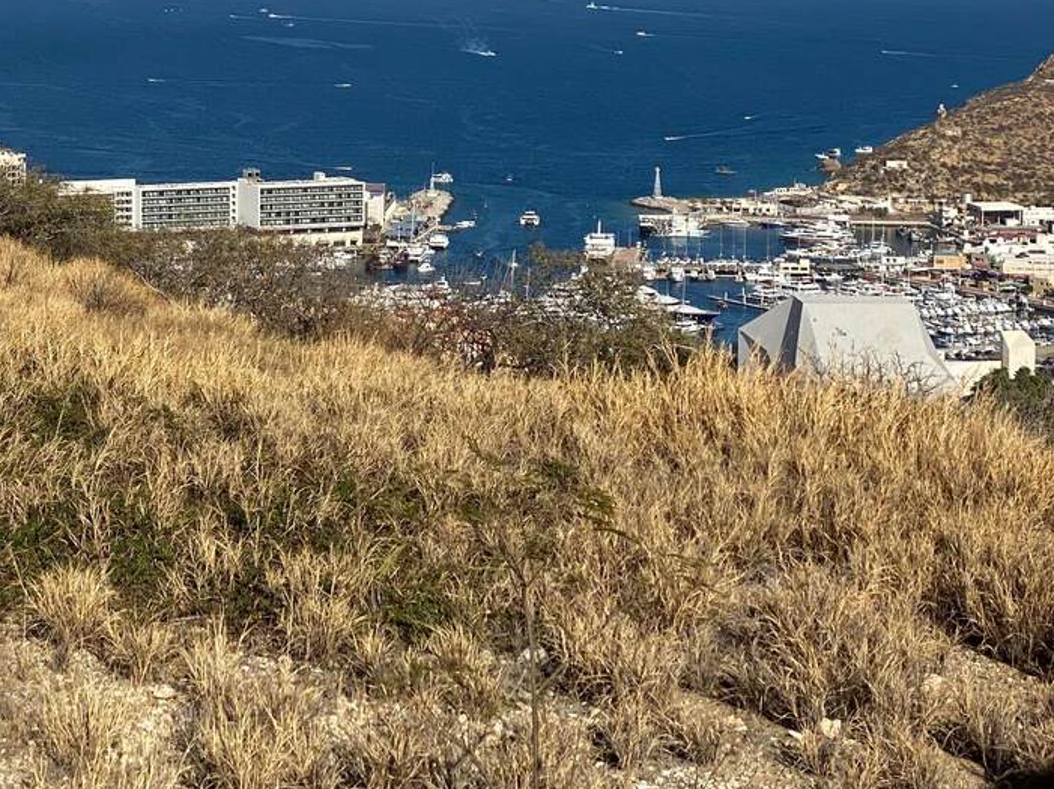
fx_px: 2891
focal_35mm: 95
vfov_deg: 15.4
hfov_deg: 20.4
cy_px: 75
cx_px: 214
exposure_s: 1/2660
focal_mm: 6
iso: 20
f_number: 2
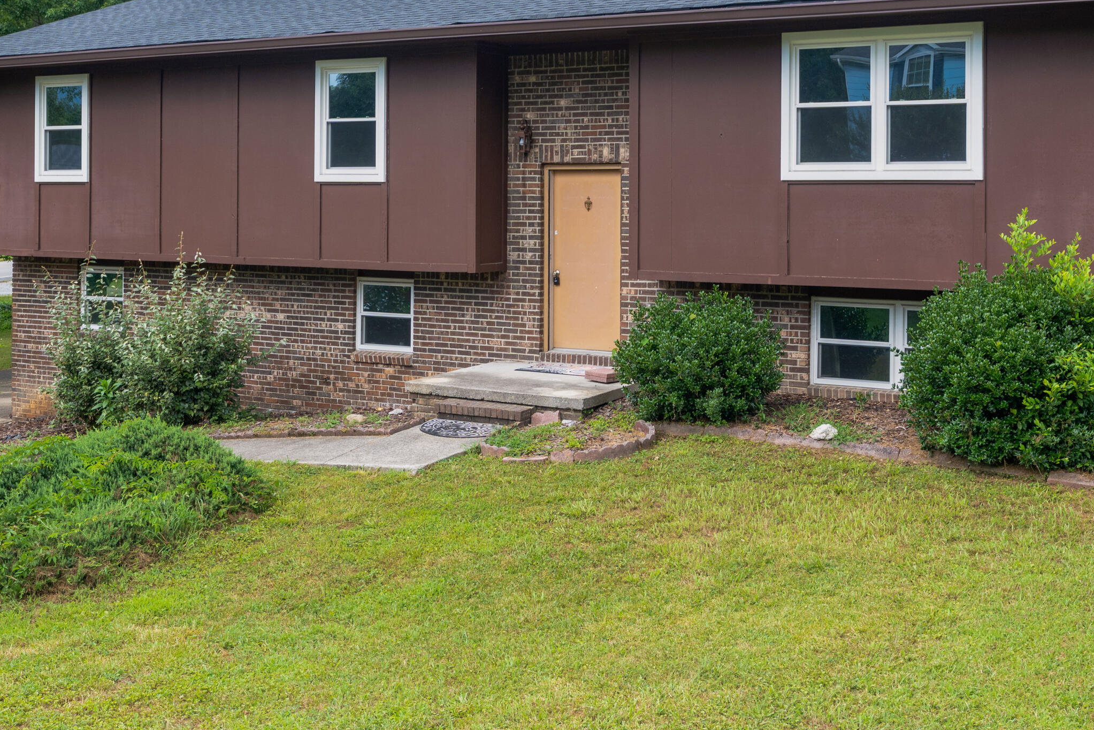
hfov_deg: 44.5
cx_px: 584
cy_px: 212
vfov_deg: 30.2
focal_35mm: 44
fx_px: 1337
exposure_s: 1/160
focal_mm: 30
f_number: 7.1
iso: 320
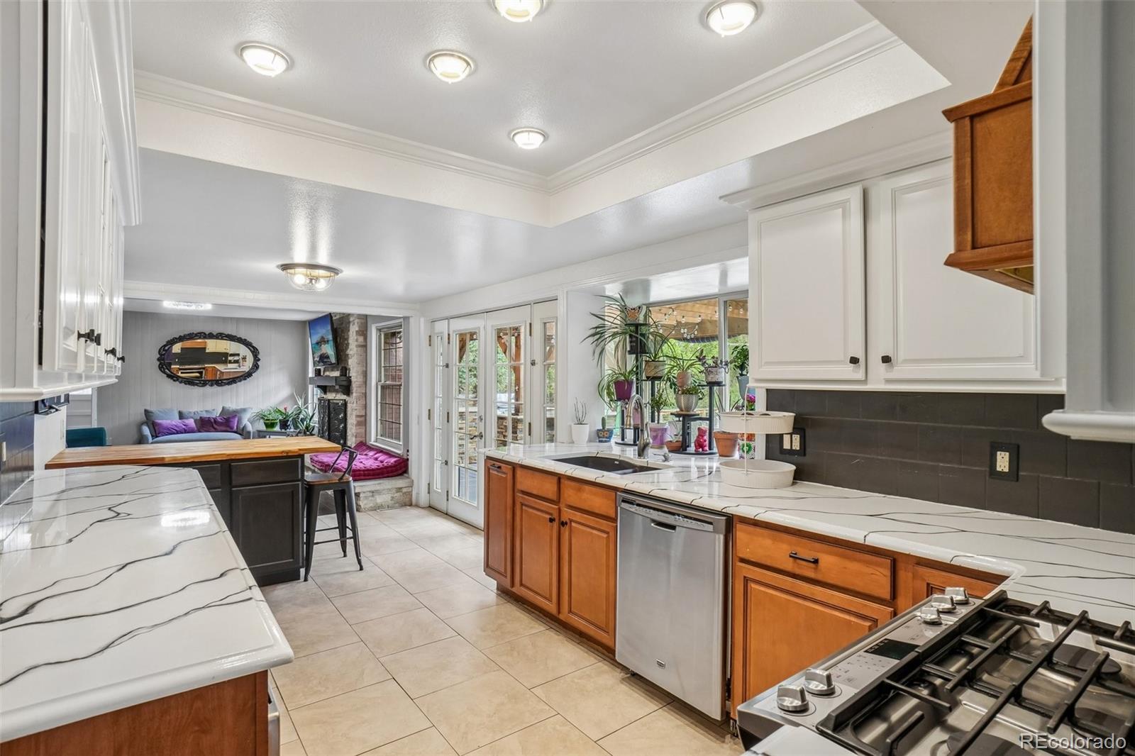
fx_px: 520
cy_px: 378
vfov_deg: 72.0
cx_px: 568
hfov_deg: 95.0
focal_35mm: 16
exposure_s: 1/10
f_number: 8
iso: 400
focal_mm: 11
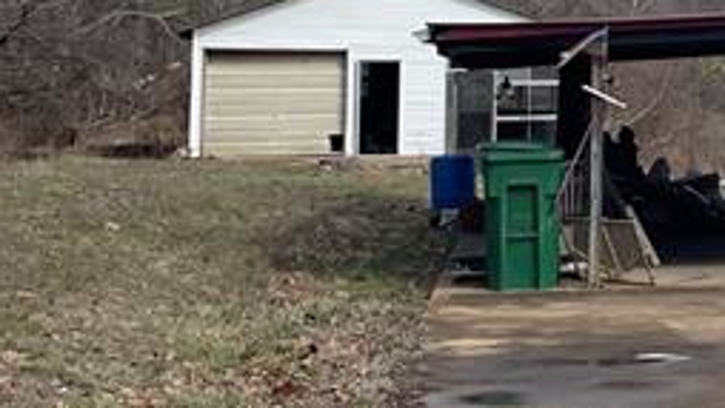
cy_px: -74
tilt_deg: +5.3
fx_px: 2192
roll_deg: +0.6
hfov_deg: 17.8
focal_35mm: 114
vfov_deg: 10.5
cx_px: 885
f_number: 1.6
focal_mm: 4.2
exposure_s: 1/5051
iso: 32
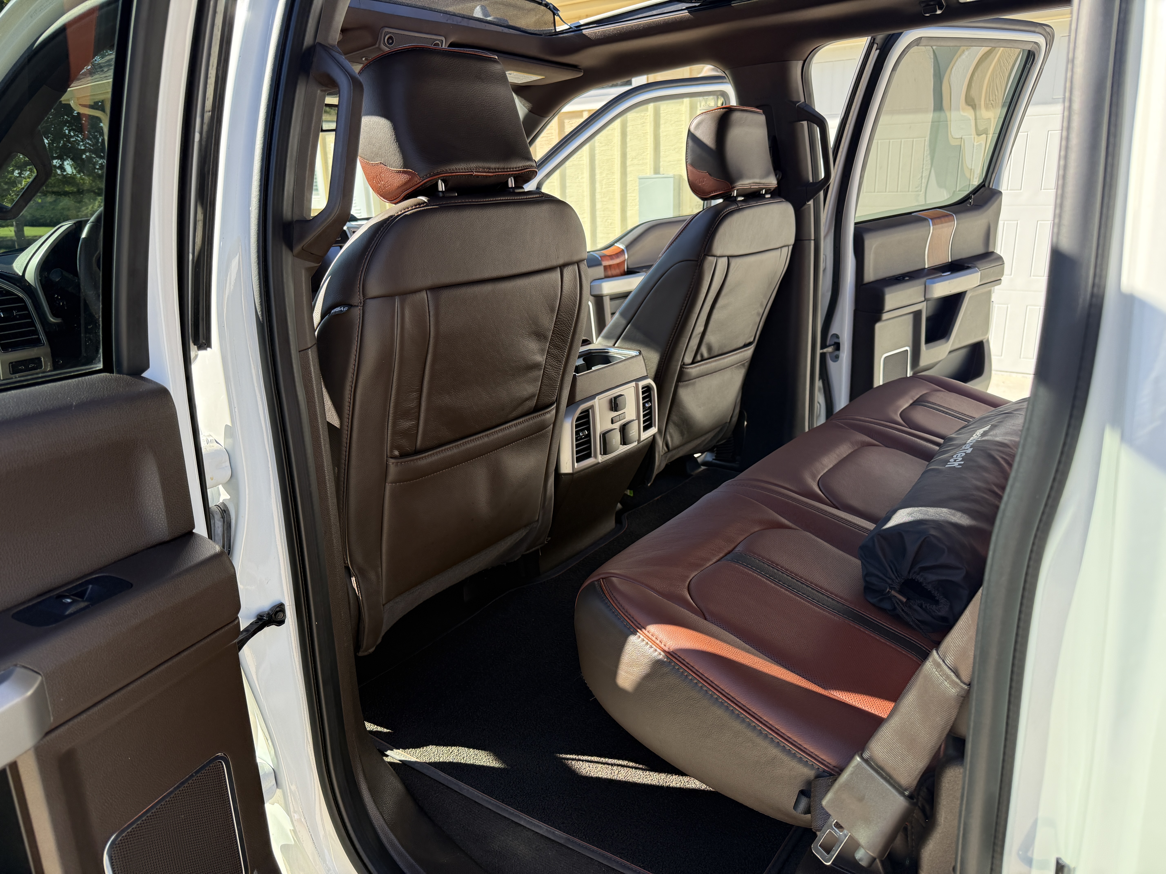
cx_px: 583
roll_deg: +1.5
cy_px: 437
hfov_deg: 71.6
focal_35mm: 24
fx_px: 808
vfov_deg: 56.8
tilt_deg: -16.4
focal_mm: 6.76
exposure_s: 1/757
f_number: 1.78
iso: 100
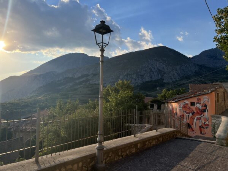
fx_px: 171
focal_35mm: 26
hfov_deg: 67.3
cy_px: 86
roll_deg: -0.4
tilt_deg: +3.6
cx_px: 114
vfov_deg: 53.1
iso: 50
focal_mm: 5.7
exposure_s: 1/6993
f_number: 1.5
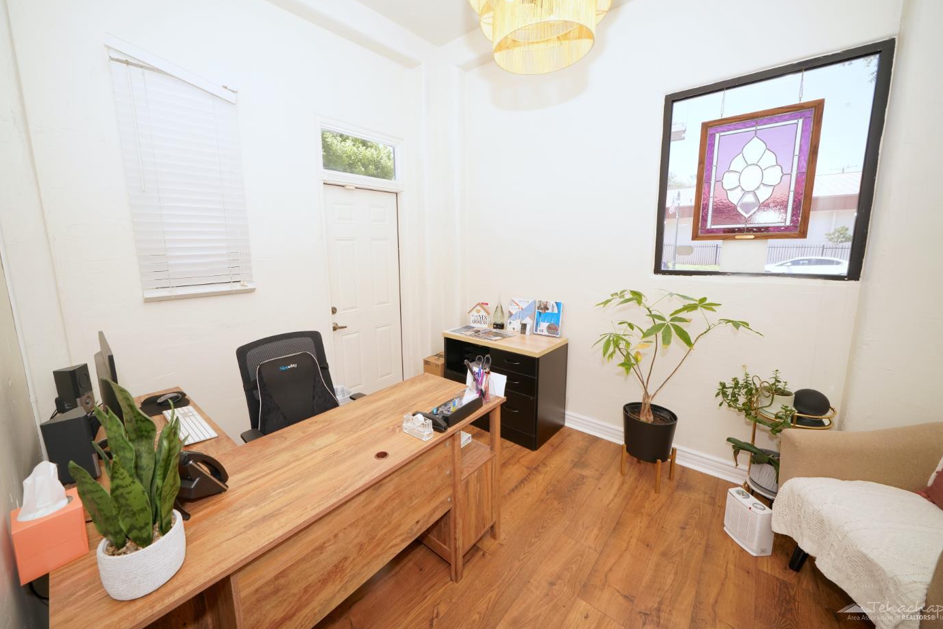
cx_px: 447
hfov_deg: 108.2
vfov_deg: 85.3
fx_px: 340
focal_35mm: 13
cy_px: 292
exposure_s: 1/160
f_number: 8
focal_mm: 12
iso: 500
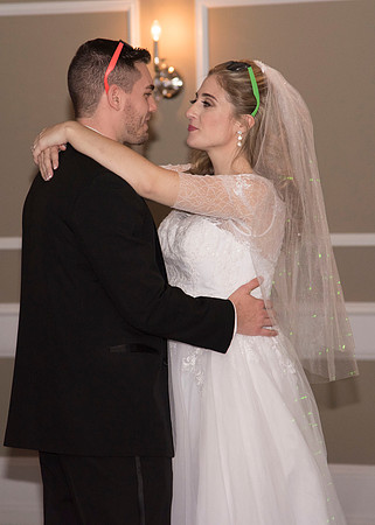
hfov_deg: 7.4
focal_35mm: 194
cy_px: 235
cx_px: 164
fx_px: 2899
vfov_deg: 10.4
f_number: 4
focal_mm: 120
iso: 1000
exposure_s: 1/200
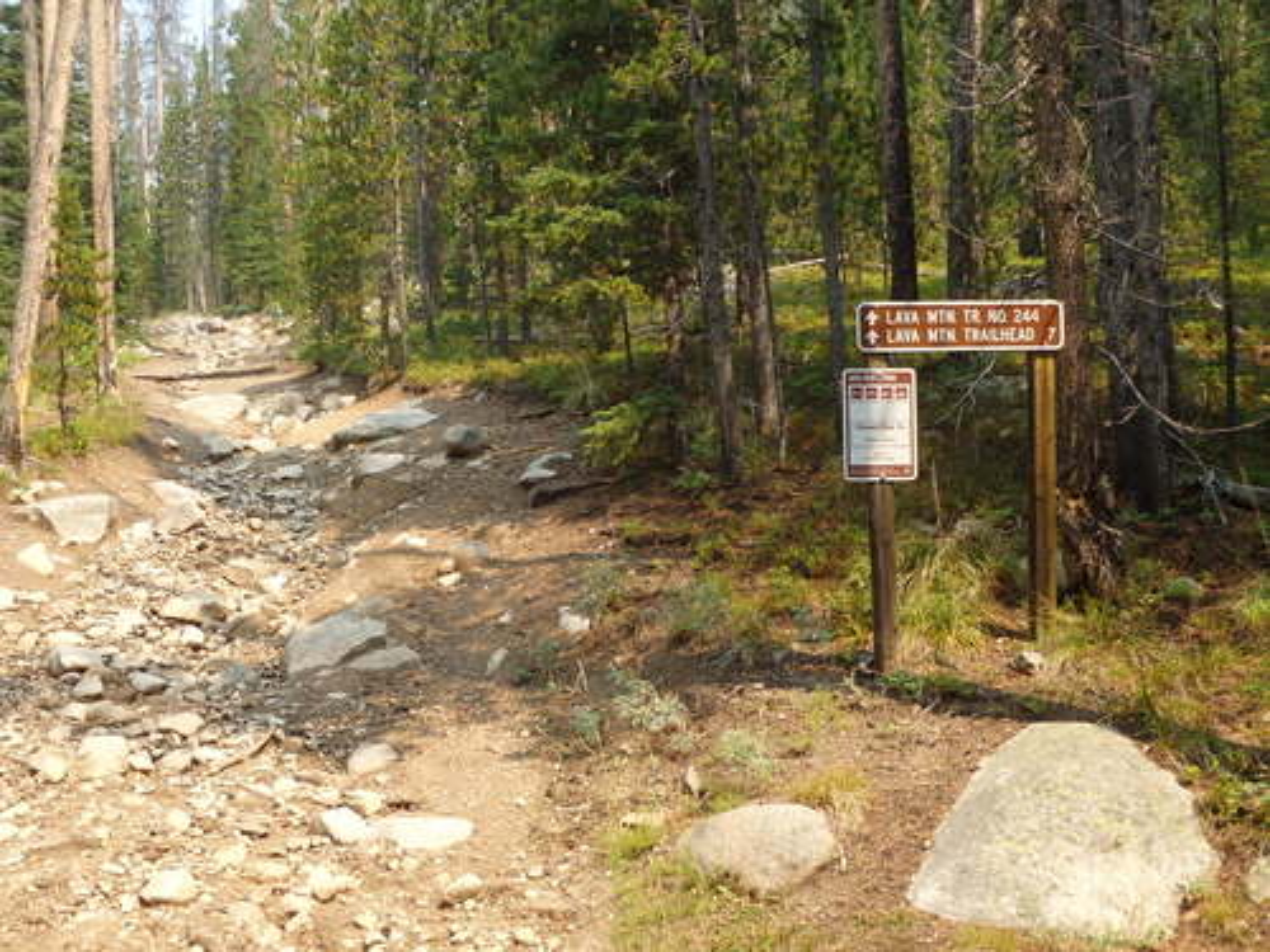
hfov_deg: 46.8
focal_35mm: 40
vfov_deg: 36.0
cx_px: 635
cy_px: 476
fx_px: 1468
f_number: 4.7
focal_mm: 7.3
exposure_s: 1/200
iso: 125
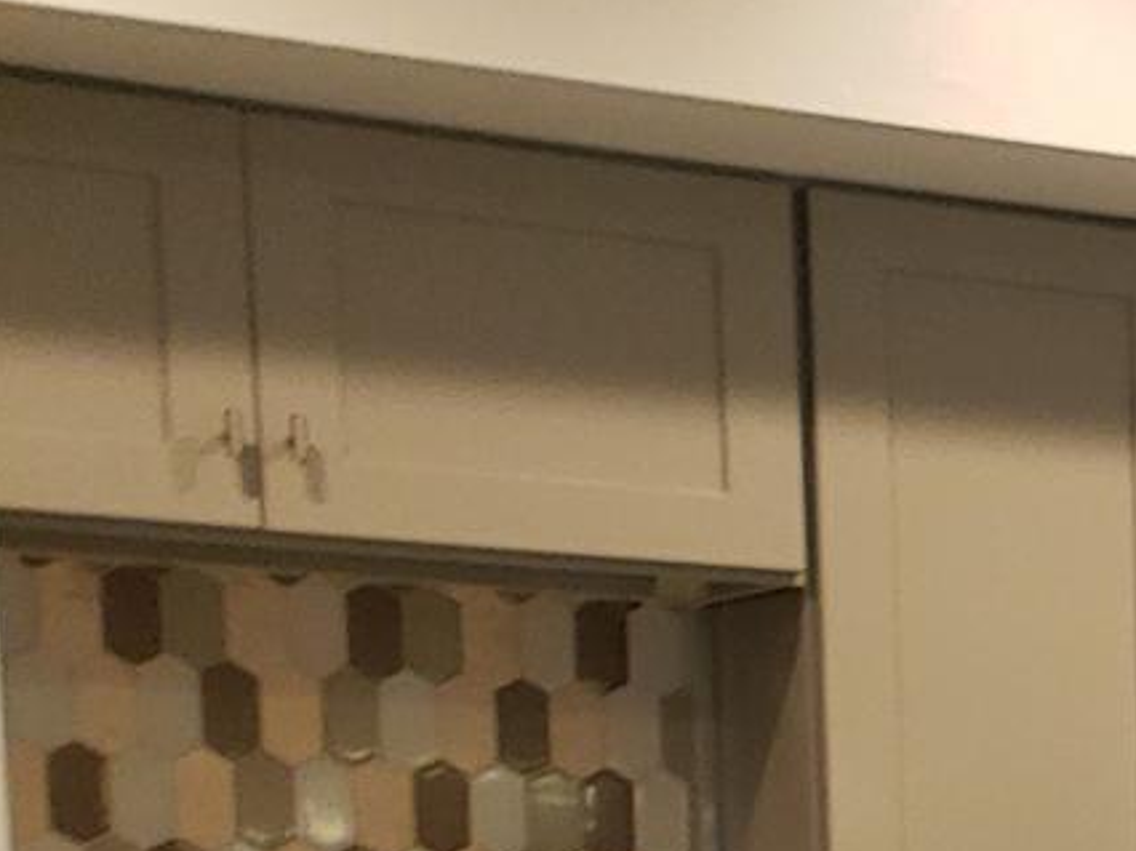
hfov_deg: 12.4
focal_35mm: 125
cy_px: 1422
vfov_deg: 11.2
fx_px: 4100
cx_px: 2717
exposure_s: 1/24
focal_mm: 4.3
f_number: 2.4
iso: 100
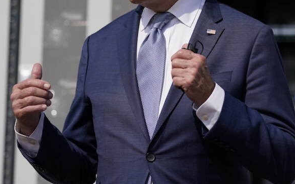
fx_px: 2138
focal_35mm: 266
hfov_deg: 7.9
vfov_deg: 4.9
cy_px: 46
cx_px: 169
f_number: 3.5
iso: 250
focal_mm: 148
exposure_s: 1/8000
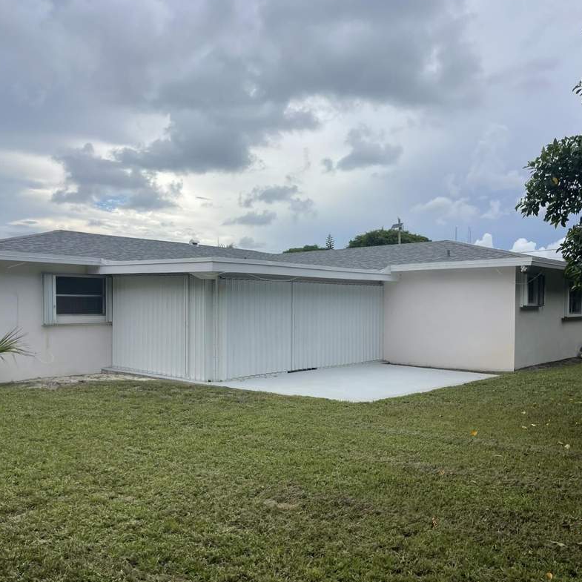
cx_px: 290
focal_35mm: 30
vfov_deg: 53.9
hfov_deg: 54.0
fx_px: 571
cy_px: 324
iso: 32
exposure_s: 1/3003
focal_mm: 5.1
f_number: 1.6
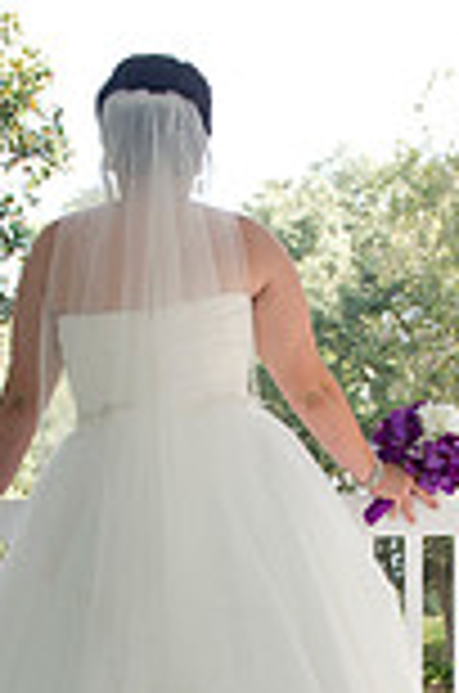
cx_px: 200
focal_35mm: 76
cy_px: 756
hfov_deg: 17.9
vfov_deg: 24.9
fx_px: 1460
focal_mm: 26
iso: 320
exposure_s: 1/125
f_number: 5.6
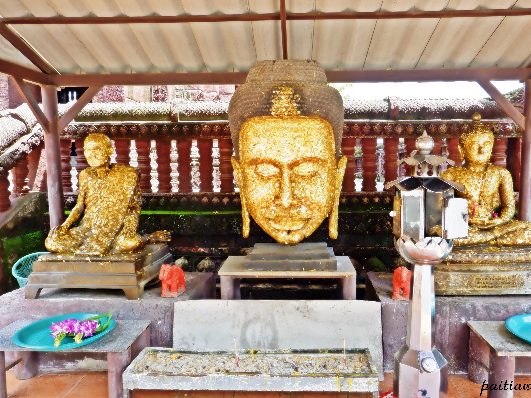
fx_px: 383
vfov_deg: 54.9
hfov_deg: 69.3
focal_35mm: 25
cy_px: 199
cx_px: 286
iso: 400
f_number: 4
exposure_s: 1/250
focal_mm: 15
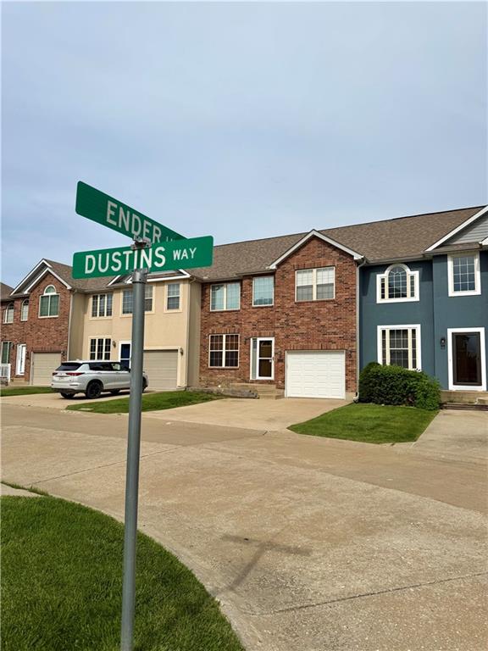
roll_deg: -0.4
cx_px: 244
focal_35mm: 24
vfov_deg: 71.6
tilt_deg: +5.6
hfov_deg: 56.8
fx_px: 451
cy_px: 326
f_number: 1.78
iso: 80
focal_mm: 6.76
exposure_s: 1/6711
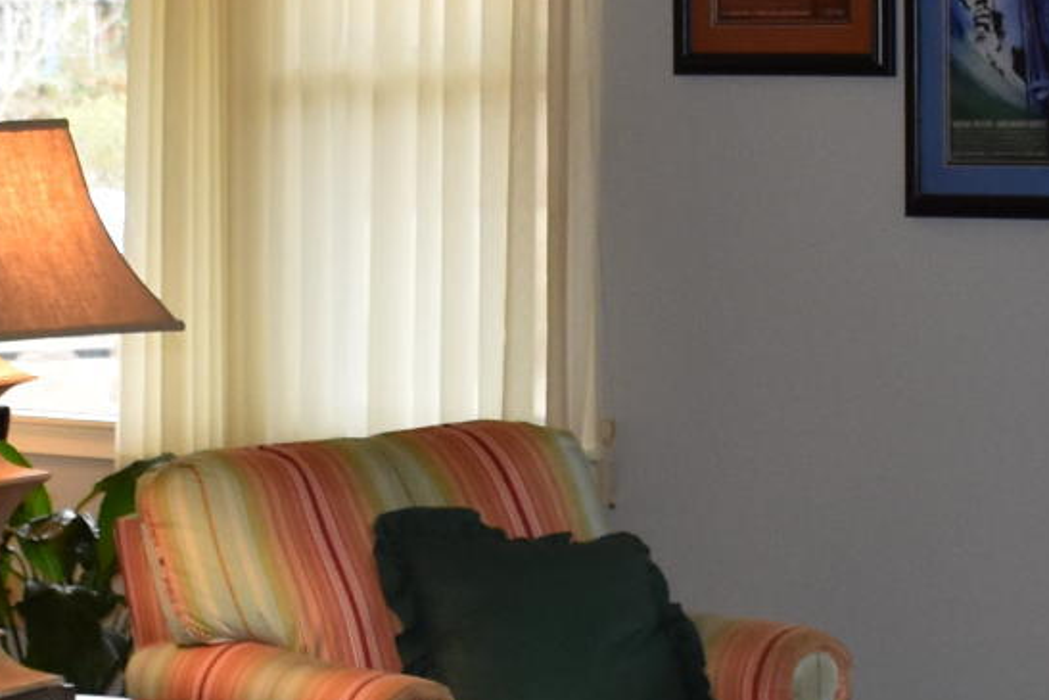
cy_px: 376
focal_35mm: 148
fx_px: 4313
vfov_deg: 9.3
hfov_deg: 13.8
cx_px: 884
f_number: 5
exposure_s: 1/100
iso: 800
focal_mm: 18
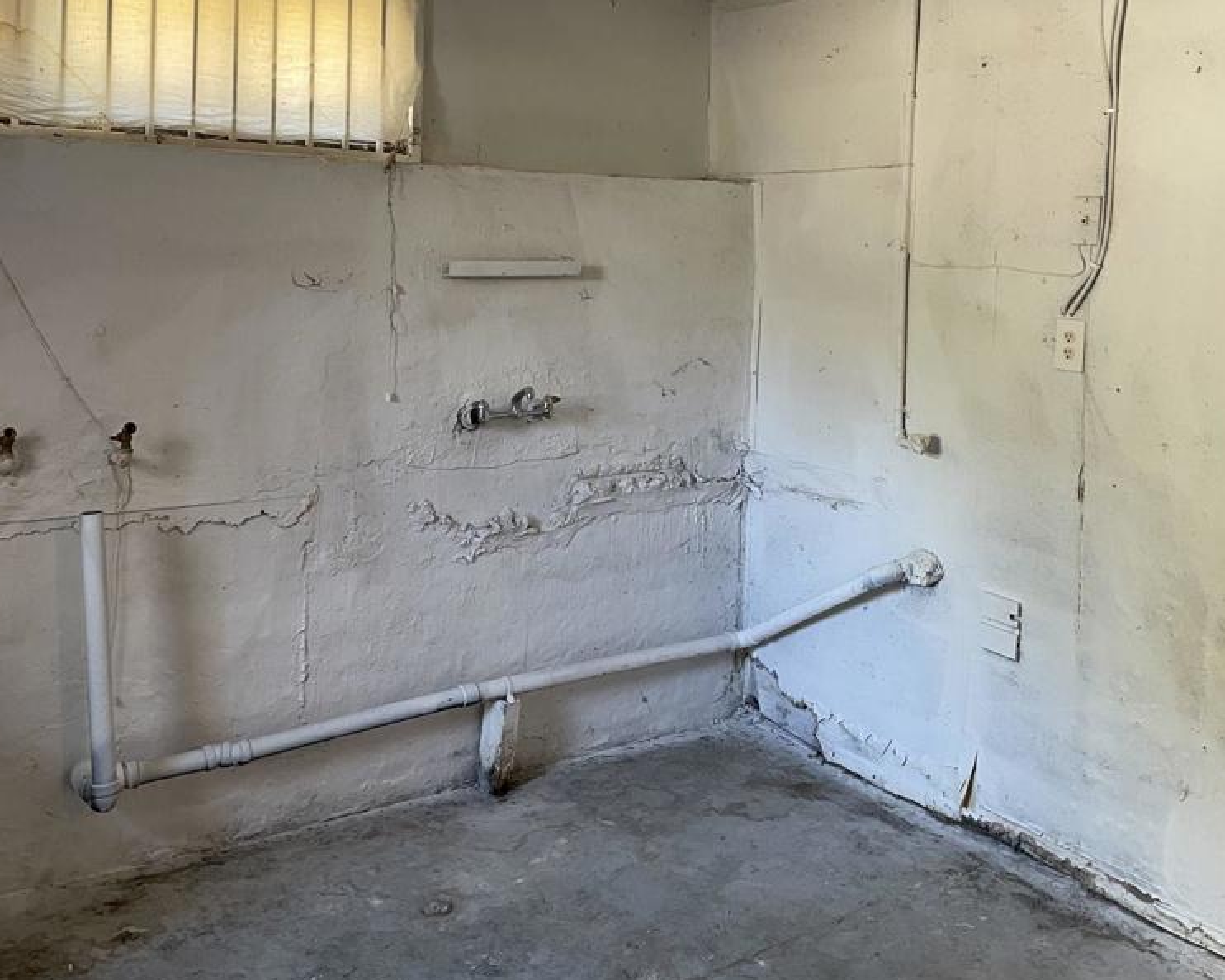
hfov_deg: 51.5
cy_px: 277
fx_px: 1269
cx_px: 608
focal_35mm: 35
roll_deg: -2.5
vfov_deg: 41.3
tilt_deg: -1.0
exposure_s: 1/60
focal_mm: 4.2
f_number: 1.6
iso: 125
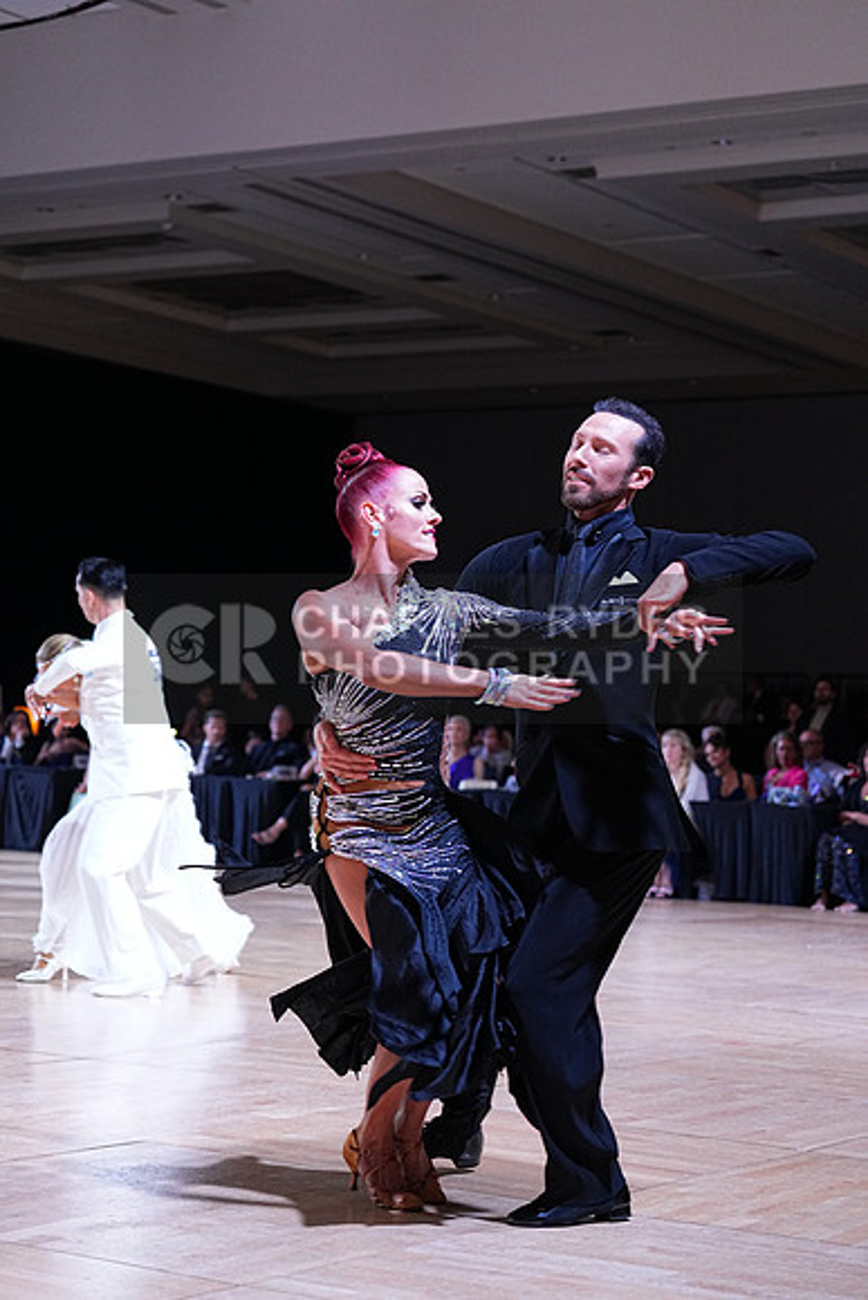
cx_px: 434
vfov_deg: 28.8
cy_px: 650
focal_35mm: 70
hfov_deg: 19.5
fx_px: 2530
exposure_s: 1/500
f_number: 4
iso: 2500
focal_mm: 70
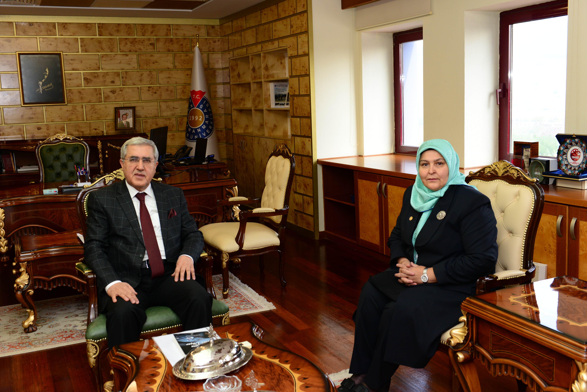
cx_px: 294
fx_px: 620
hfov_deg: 50.7
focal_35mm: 38
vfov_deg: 35.1
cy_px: 196
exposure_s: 1/125
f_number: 5.6
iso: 1000
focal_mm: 38
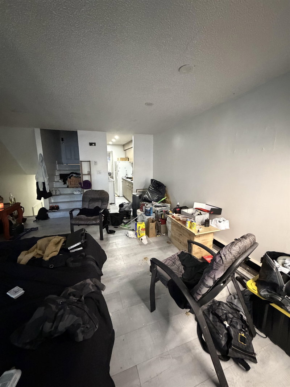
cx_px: 145
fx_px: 156
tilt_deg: -10.0
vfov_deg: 102.1
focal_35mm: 14
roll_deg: +0.7
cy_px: 194
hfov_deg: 85.7
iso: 1250
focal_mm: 2.22
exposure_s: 1/46
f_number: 2.2
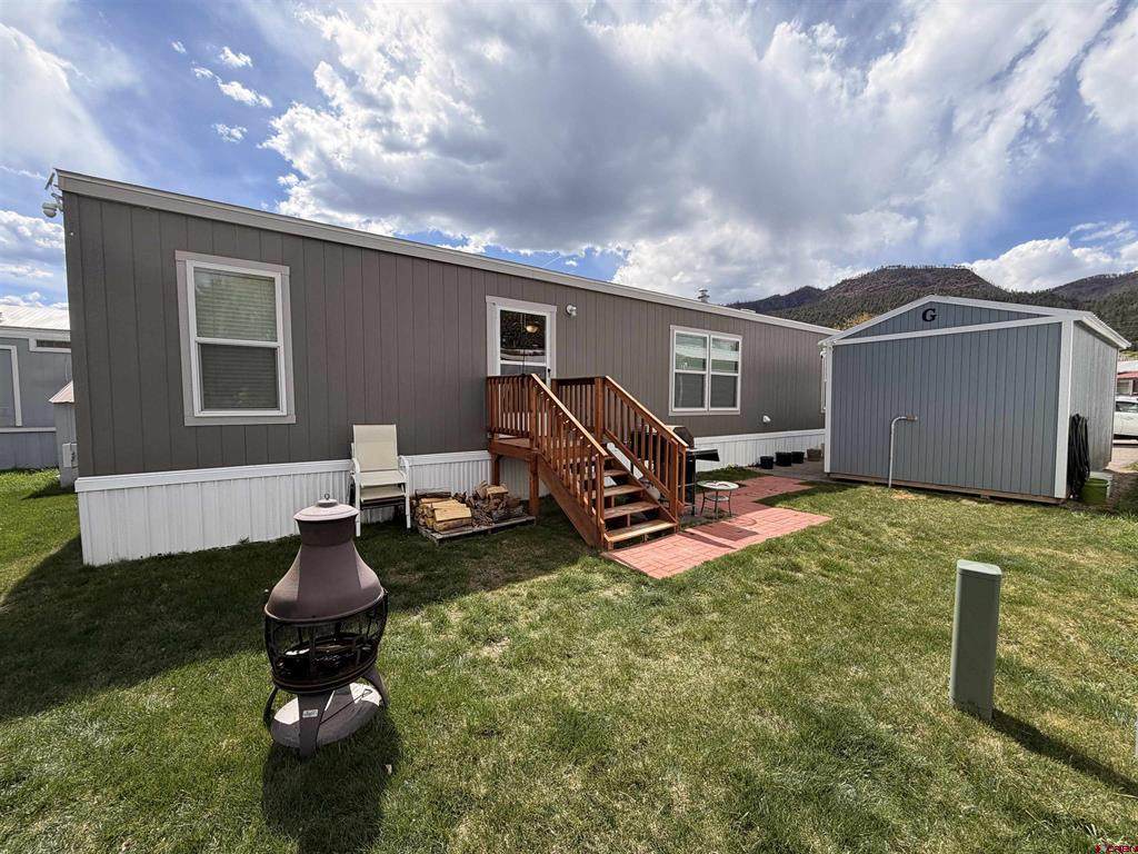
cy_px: 427
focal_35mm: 14
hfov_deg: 102.1
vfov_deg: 85.7
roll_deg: +0.3
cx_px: 569
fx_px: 460
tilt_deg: -2.4
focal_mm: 2.22
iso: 25
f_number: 2.2
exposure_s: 1/1087
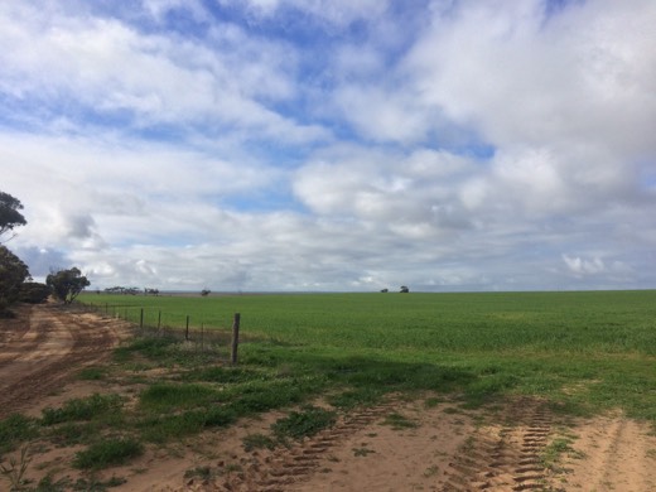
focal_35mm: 29
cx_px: 328
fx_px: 550
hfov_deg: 61.7
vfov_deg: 48.2
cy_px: 246
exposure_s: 1/3165
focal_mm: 4.15
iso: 32
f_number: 2.2
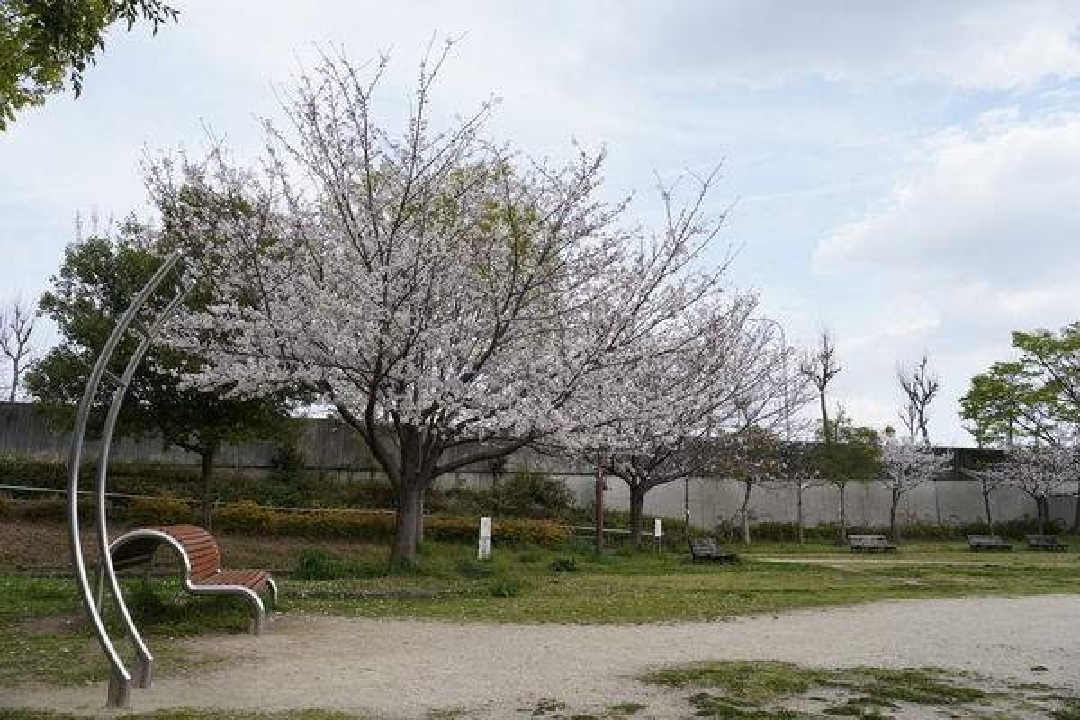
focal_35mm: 28
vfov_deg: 46.4
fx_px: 840
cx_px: 540
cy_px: 360
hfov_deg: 65.5
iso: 100
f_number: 8
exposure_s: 1/160
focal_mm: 28
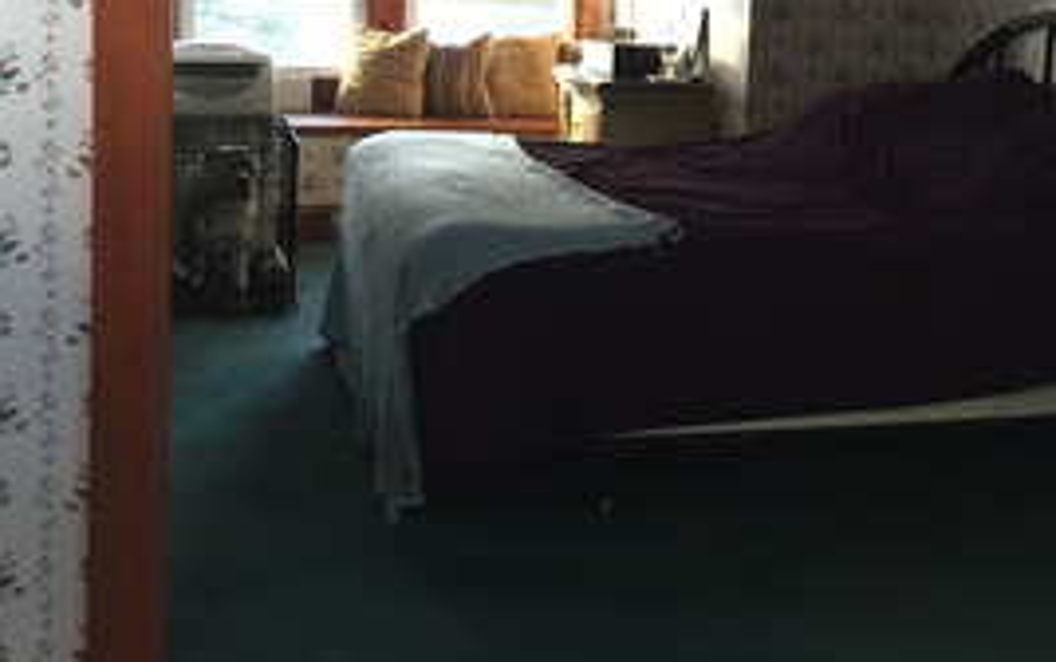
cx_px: 693
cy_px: 114
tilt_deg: -4.2
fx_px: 1584
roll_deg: -2.6
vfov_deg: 23.2
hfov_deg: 36.5
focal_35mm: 55
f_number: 2.2
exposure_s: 1/15
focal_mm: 4.15
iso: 100
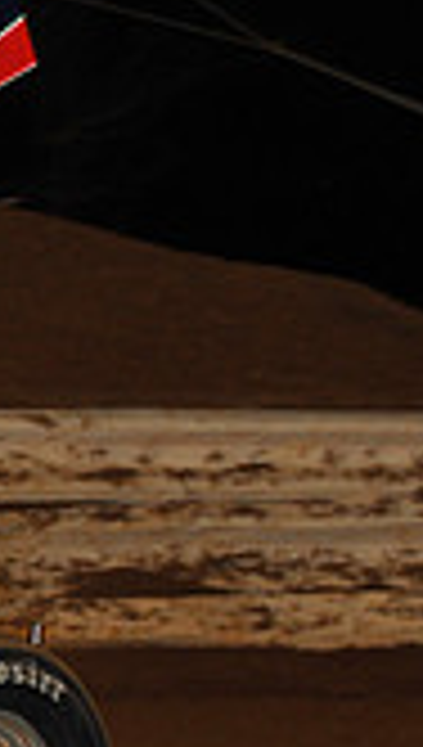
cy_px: 400
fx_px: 9781
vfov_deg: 4.4
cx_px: -702
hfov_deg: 2.5
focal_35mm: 493
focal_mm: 135
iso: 640
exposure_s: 1/250
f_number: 7.1
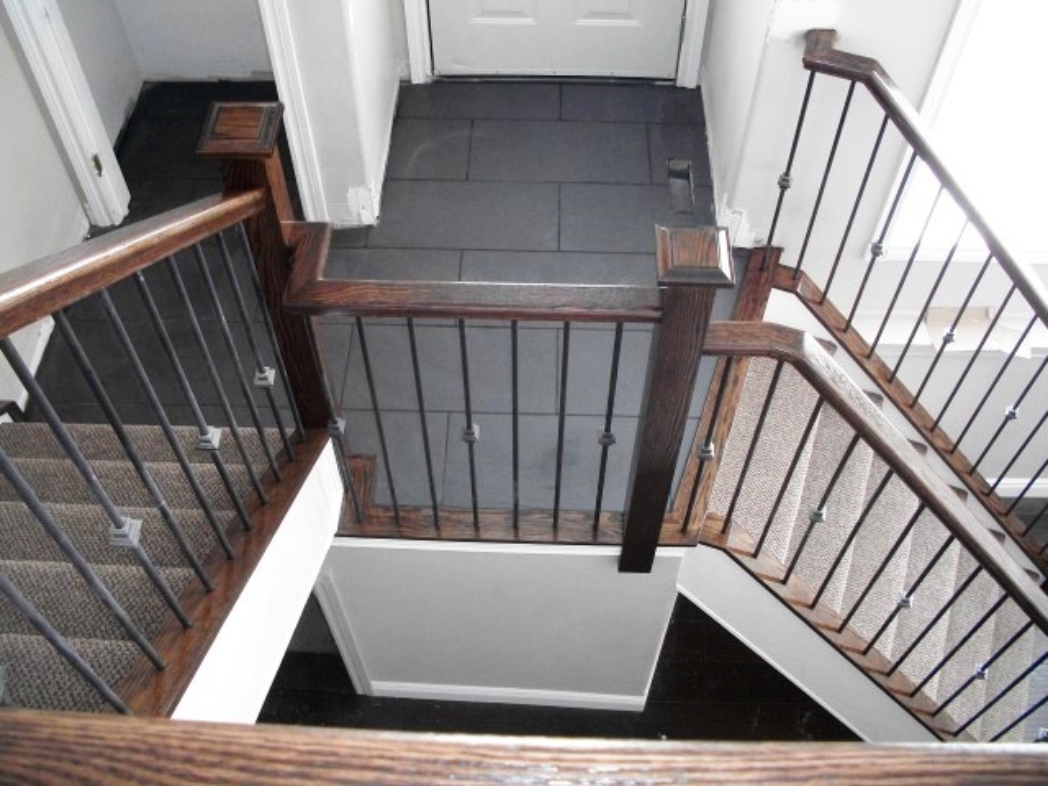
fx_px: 1060
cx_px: 524
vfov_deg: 40.7
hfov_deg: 52.6
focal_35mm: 35
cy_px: 393
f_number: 3.1
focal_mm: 6.3
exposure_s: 1/50
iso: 400
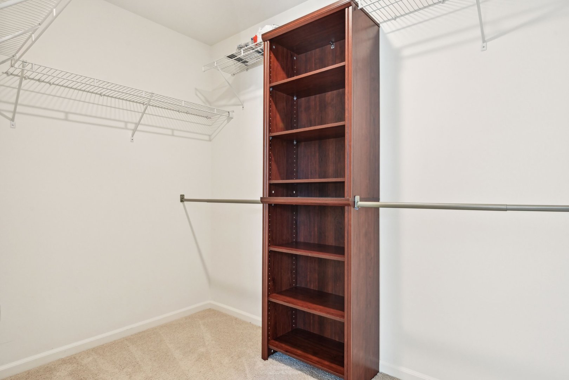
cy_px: 190
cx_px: 284
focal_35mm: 20
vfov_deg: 63.2
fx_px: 308
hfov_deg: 85.4
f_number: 8
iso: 800
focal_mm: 19.5
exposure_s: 1/13
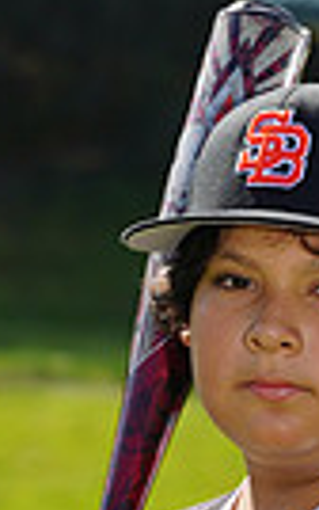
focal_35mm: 622
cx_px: 408
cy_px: 932
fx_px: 8634
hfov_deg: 2.1
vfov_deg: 3.4
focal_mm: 141
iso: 100
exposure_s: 1/250
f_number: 8
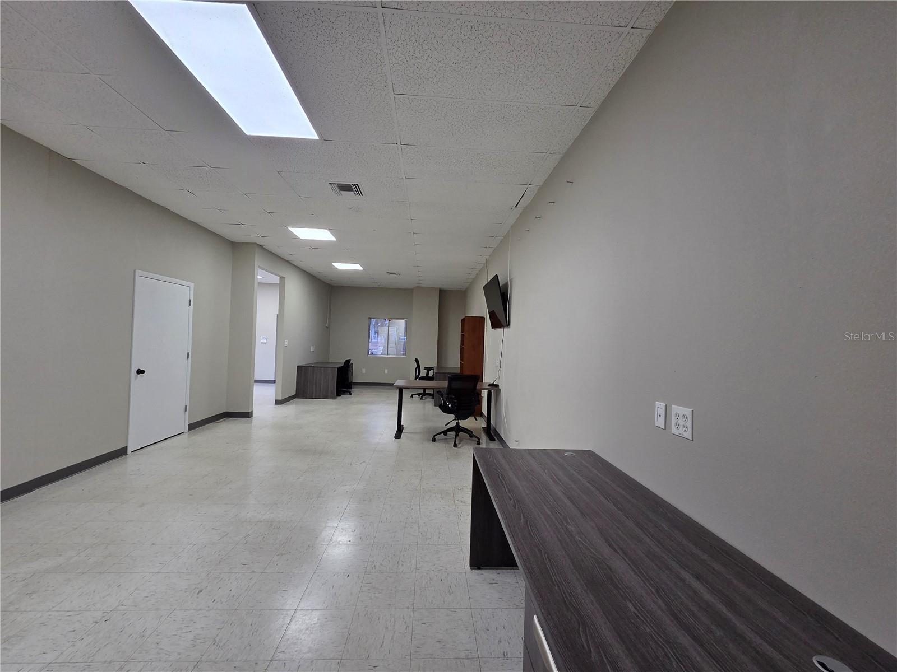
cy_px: 336
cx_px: 448
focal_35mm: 13
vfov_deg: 89.9
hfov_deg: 106.2
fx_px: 337
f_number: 2.2
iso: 200
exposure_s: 1/120
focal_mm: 2.2
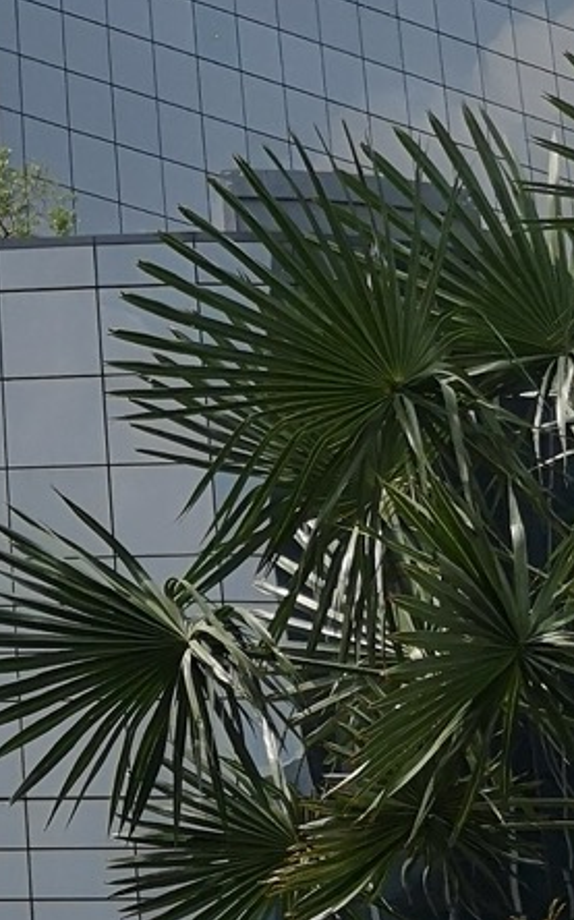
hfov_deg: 9.4
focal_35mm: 129
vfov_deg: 16.2
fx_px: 3233
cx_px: -659
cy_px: 369
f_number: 1.8
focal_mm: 3.95
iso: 50
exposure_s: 1/4762
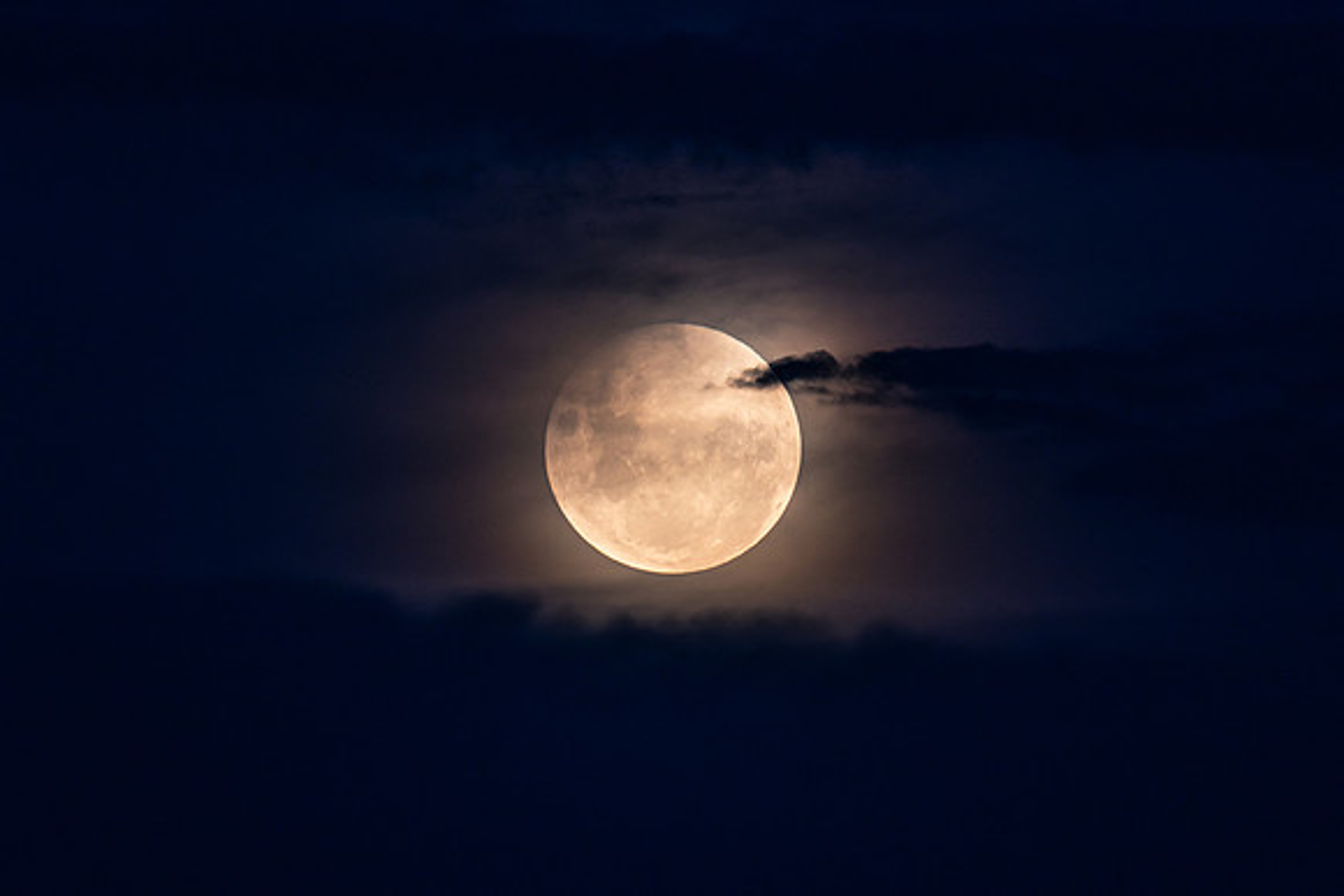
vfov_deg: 1.7
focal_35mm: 790
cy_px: 527
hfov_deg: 2.6
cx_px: 633
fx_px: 29501
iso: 200
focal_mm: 600
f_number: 8
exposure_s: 1/13
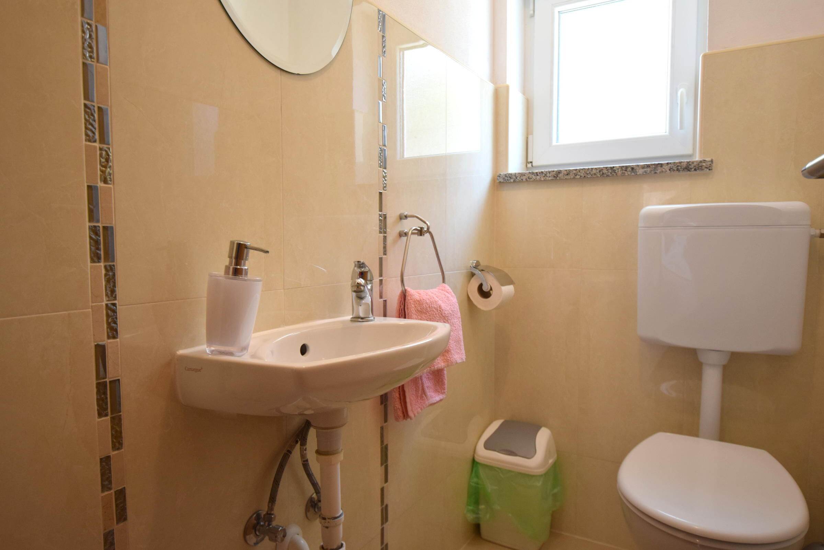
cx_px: 412
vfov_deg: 56.1
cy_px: 275
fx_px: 515
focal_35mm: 22
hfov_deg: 77.3
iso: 500
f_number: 4
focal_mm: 15
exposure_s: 1/60
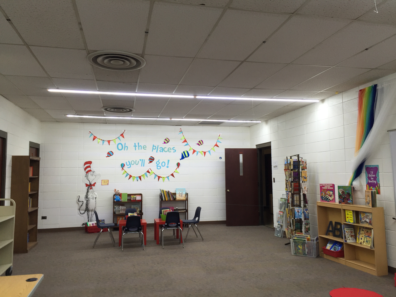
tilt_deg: +3.3
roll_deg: -0.4
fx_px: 332
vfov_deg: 48.2
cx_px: 198
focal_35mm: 29
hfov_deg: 61.7
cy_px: 148
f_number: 2.2
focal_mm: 4.15
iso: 40
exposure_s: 1/50
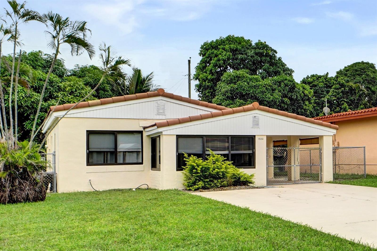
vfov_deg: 73.7
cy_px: 126
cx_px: 188
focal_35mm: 16
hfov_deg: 96.7
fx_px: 168
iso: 100
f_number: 5
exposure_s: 1/500
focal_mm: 16
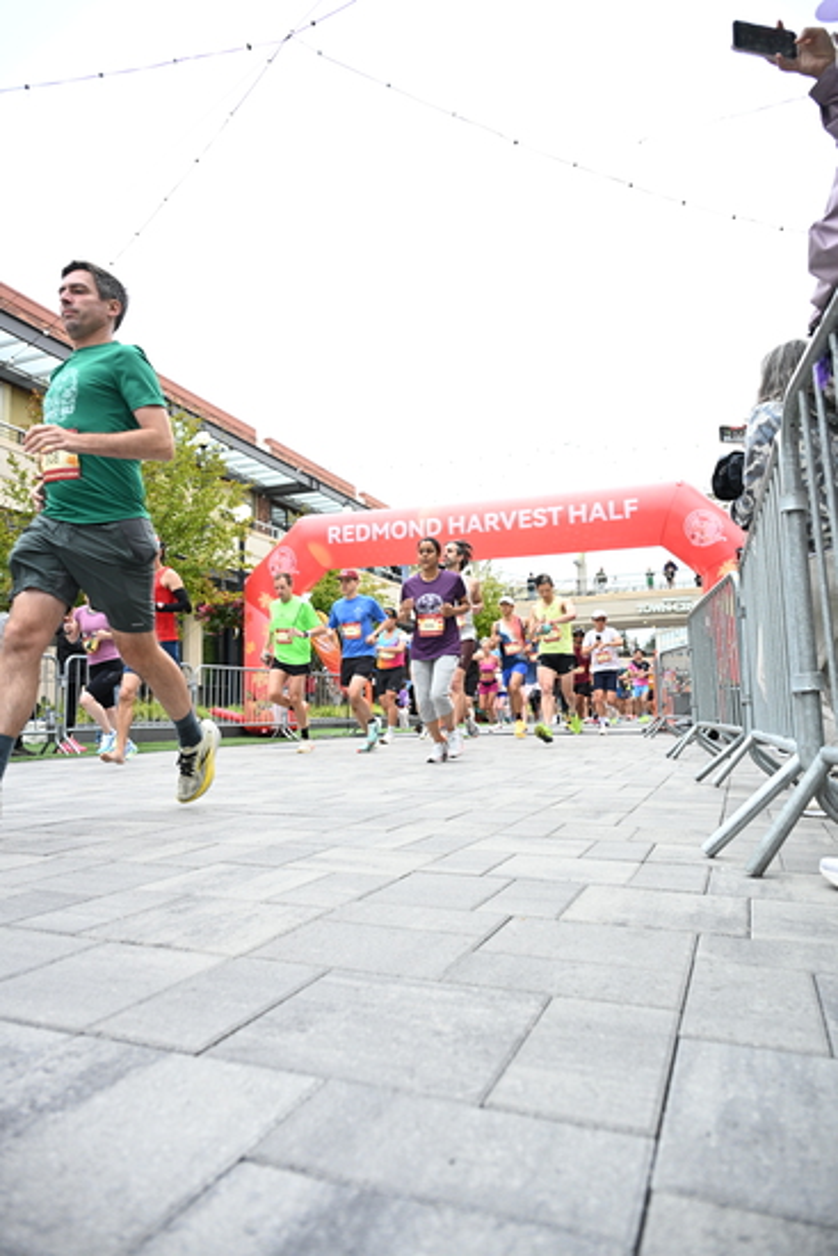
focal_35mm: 24
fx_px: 837
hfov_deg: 53.2
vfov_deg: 73.7
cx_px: 419
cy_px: 628
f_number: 4
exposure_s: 1/640
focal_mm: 24
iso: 2000
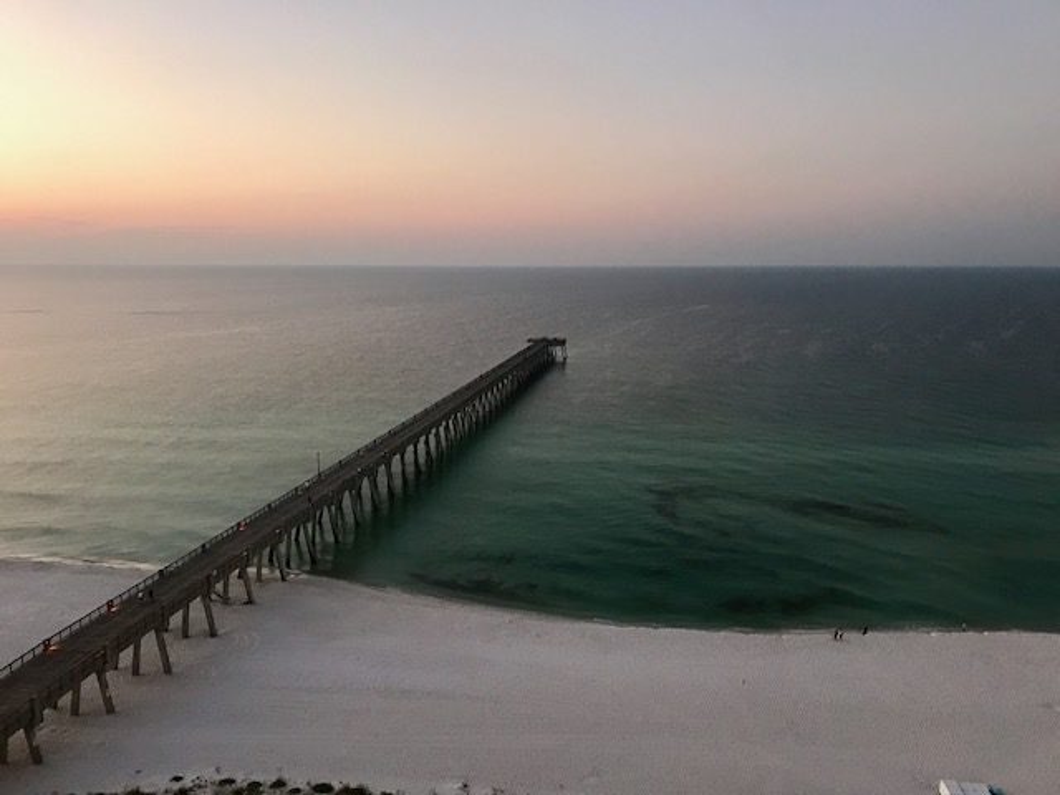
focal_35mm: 28
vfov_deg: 49.7
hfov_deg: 63.4
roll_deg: -0.1
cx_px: 530
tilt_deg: -10.5
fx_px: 857
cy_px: 398
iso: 40
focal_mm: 3.99
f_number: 1.8
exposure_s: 1/30
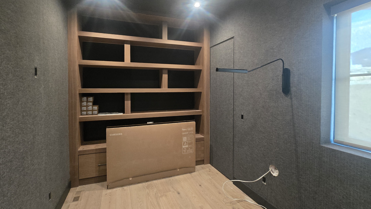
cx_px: 175
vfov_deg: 70.4
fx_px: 148
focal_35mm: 15
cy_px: 95
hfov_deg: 102.9
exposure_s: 1/40
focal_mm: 2.2
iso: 1250
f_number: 2.2
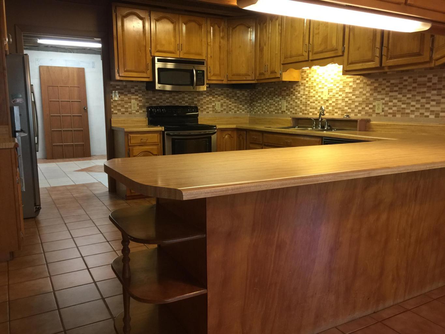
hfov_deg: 61.7
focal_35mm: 29
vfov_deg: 48.2
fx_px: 373
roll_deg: -0.8
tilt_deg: -8.5
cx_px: 222
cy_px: 167
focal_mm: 4.15
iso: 80
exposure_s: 1/15
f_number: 2.2
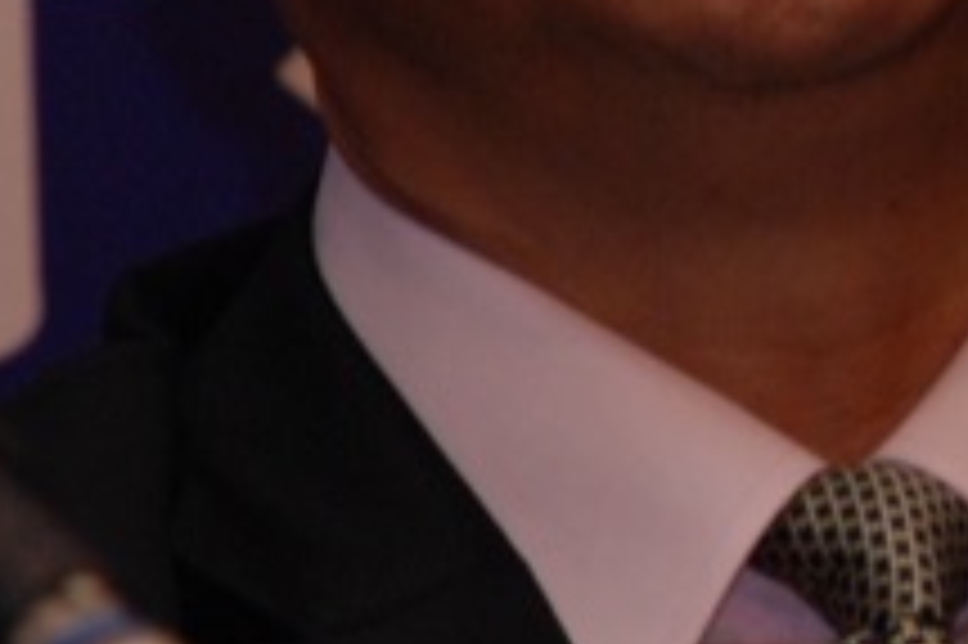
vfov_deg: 1.2
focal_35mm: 1132
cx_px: 1315
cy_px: 317
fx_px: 30409
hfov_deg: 1.8
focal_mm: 135
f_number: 5.6
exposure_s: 1/60
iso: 400
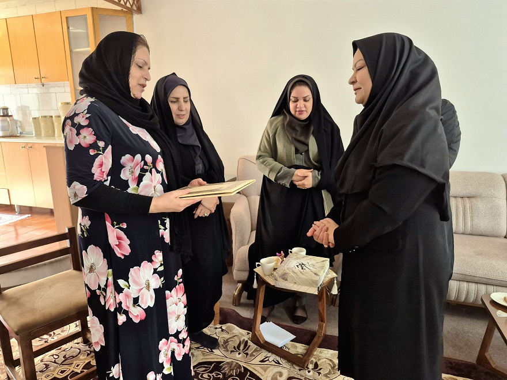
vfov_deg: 58.9
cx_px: 254
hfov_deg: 73.9
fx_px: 337
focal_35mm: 23
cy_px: 190
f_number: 1.8
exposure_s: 1/182
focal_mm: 5.4
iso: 250
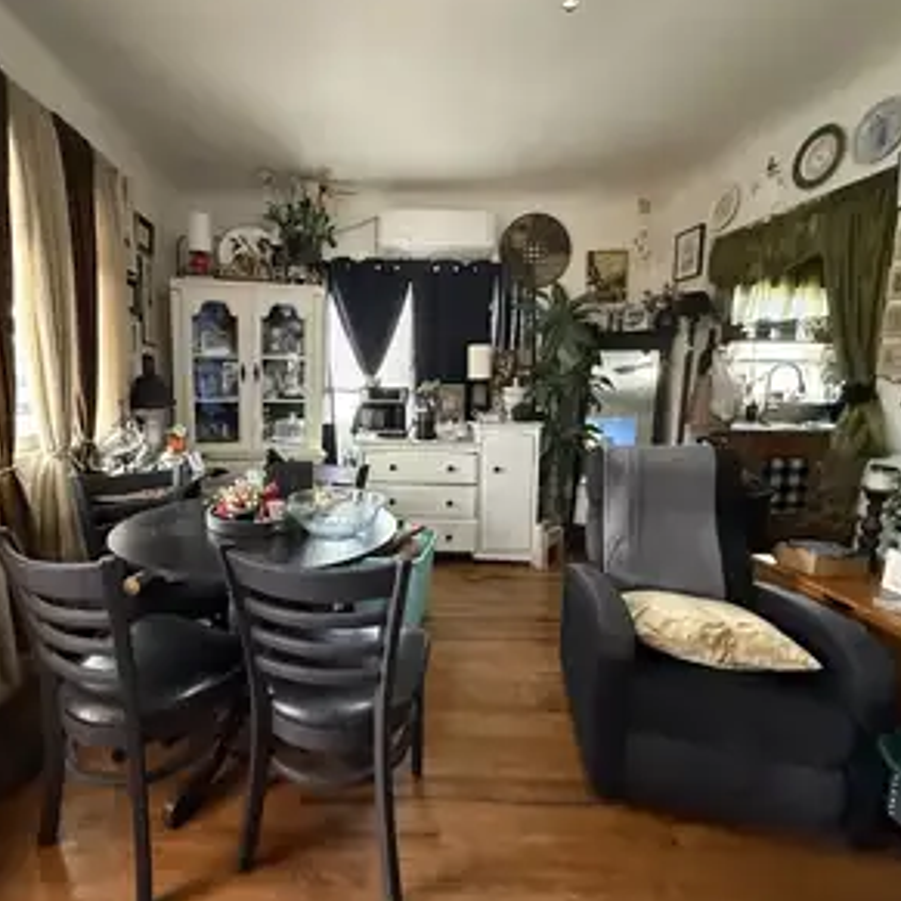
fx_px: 501
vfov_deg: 84.0
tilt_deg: -6.8
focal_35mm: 17
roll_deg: -0.8
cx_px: 362
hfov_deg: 83.0
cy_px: 443
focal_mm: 2.22
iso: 1000
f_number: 2.2
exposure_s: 1/60
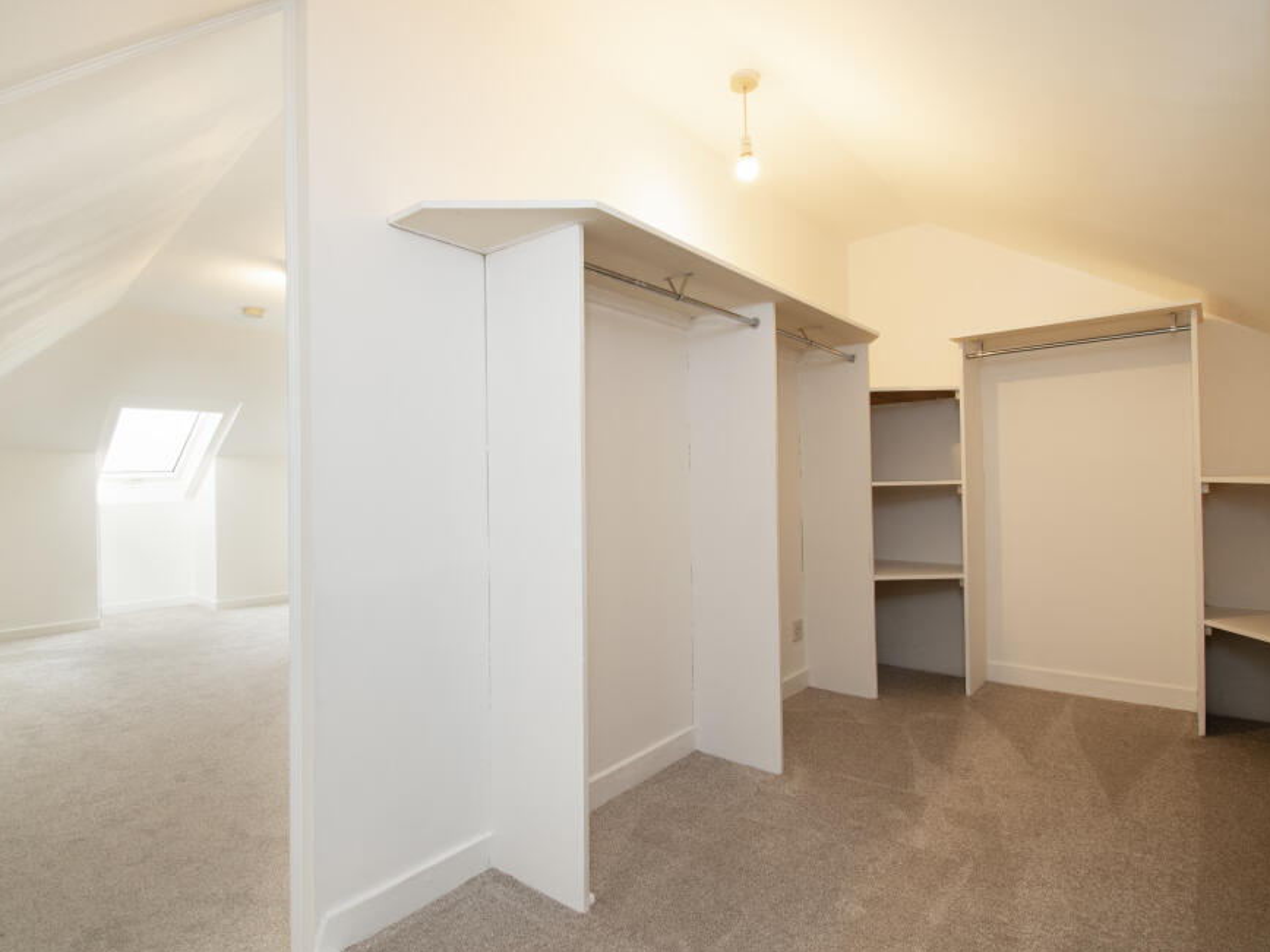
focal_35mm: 17
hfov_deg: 90.9
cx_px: 597
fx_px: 624
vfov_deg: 74.7
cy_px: 474
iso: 320
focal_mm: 10
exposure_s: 1/4
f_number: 9
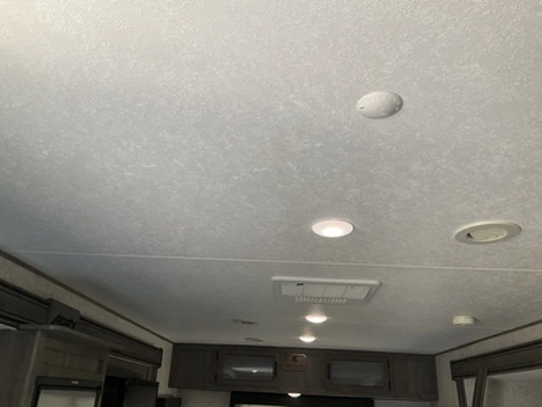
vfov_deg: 48.2
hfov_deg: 61.7
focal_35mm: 29
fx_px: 454
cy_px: 204
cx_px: 271
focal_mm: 3
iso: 50
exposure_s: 1/122
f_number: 1.8
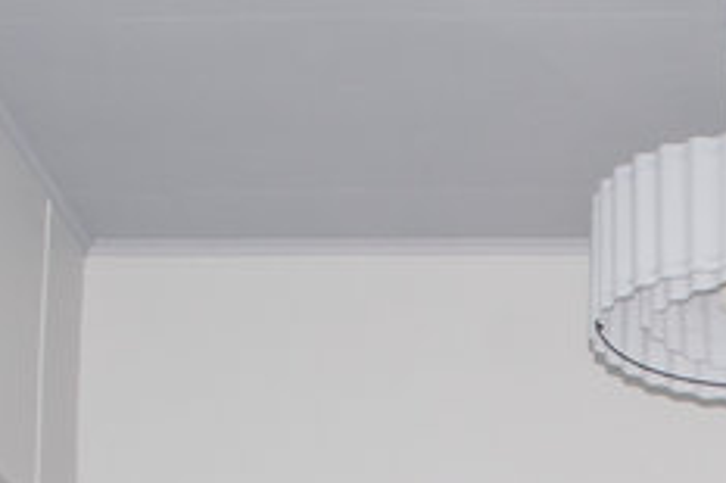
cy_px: 910
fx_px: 2338
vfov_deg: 10.9
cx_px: 851
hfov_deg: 16.9
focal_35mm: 116
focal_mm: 18
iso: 400
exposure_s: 1/160
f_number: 6.3
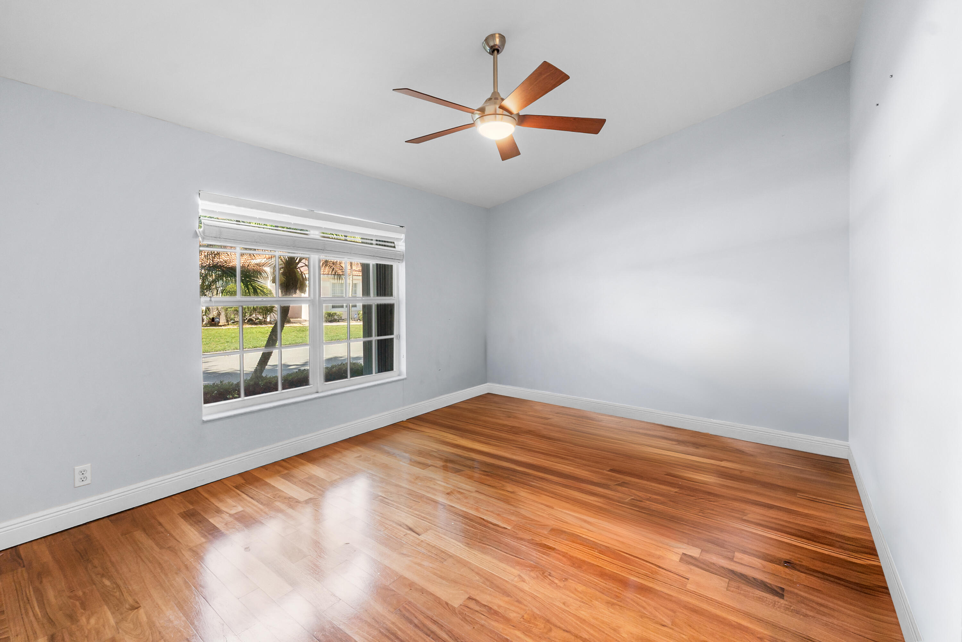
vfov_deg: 77.3
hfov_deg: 100.4
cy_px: 321
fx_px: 401
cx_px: 481
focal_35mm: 15
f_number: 8
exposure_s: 1/2.5
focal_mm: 10
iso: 100
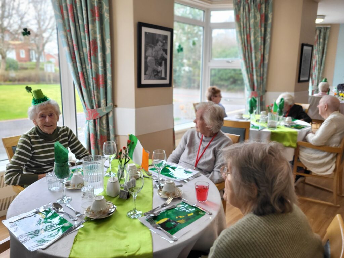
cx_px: 172
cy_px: 129
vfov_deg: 53.1
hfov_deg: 67.3
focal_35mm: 26
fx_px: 258
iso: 100
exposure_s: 1/100
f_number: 1.8
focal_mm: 5.4
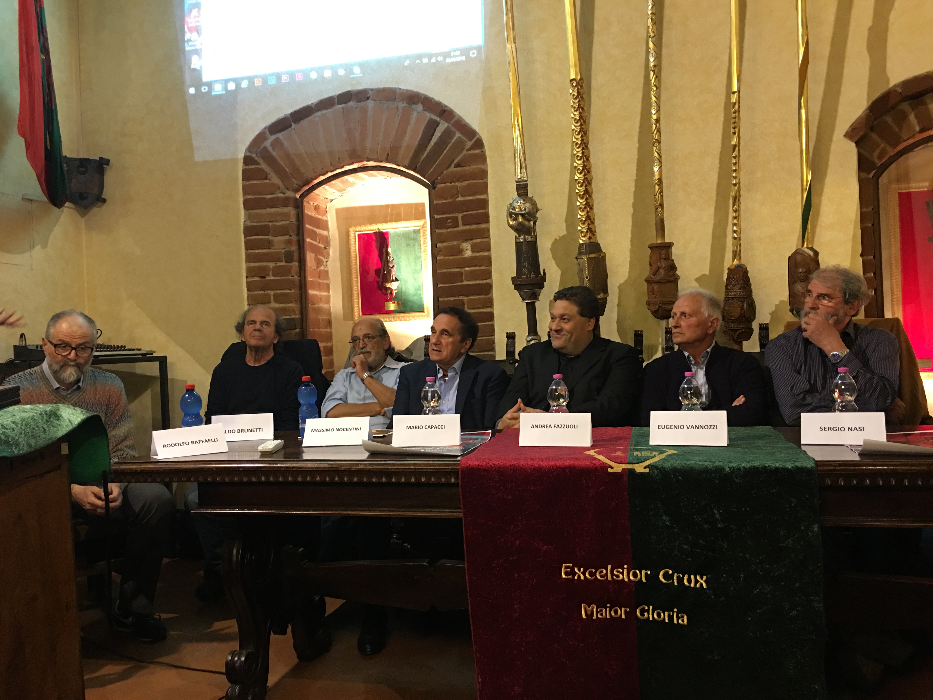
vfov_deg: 48.2
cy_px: 350
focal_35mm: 29
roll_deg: +1.6
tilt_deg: +0.0
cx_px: 466
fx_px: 782
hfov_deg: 61.7
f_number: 2.2
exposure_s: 1/10
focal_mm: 4.15
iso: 100
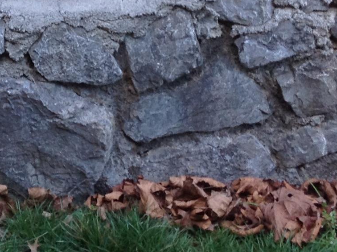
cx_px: -23
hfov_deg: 16.0
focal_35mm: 120
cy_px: -30
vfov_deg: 12.1
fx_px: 1167
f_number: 2.4
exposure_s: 1/147
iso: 50
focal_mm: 4.28
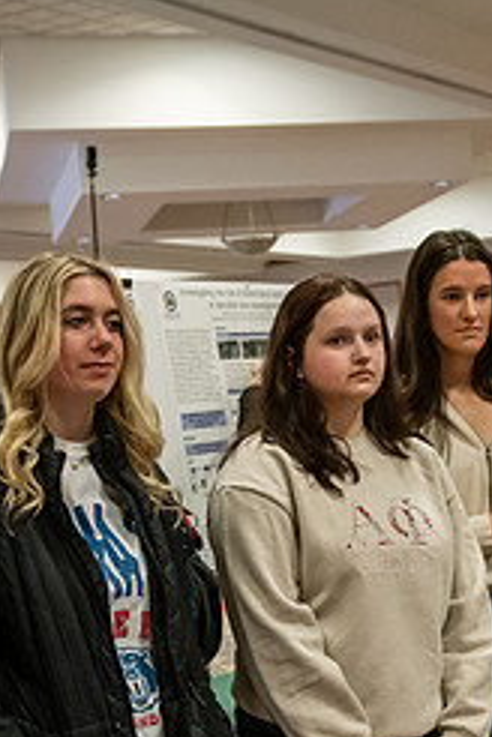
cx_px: 426
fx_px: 1742
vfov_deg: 23.7
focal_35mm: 85
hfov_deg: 15.9
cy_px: 520
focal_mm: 36
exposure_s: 1/200
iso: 4000
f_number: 3.5
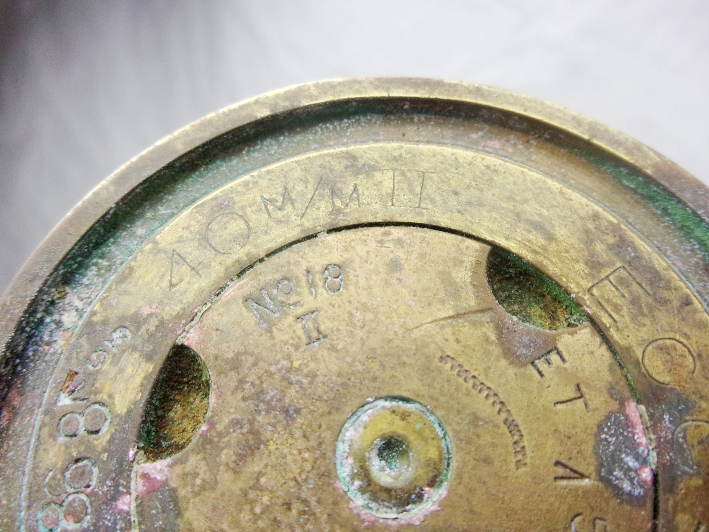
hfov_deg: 63.4
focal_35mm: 28
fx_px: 573
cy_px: 266
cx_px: 354
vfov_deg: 49.7
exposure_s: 1/125
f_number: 3.9
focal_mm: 5.1
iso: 195
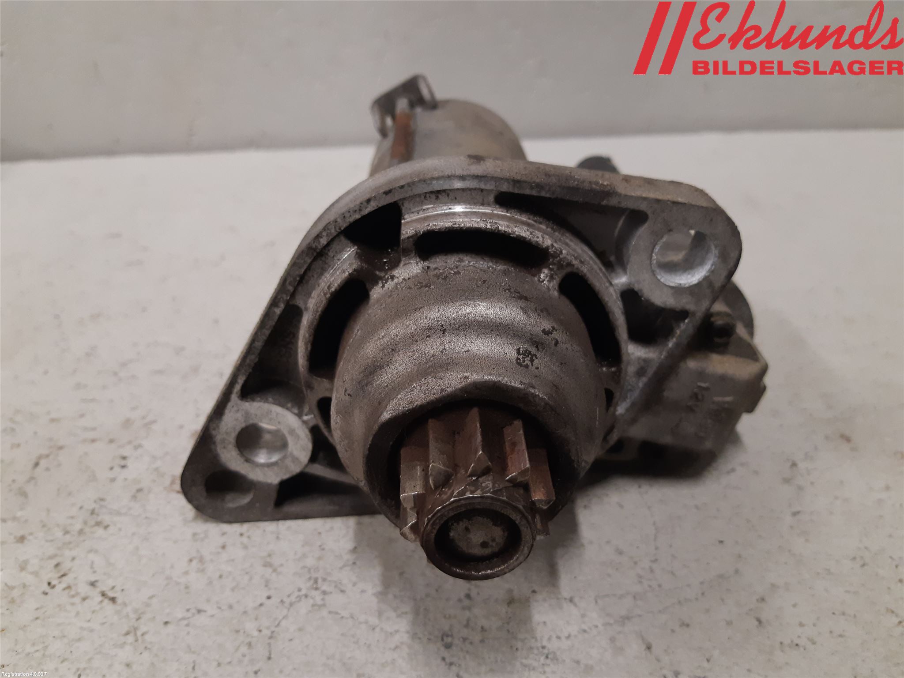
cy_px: 339
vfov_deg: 53.1
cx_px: 452
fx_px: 679
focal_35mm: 26
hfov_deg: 67.3
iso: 160
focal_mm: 3.93
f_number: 1.7
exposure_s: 1/50
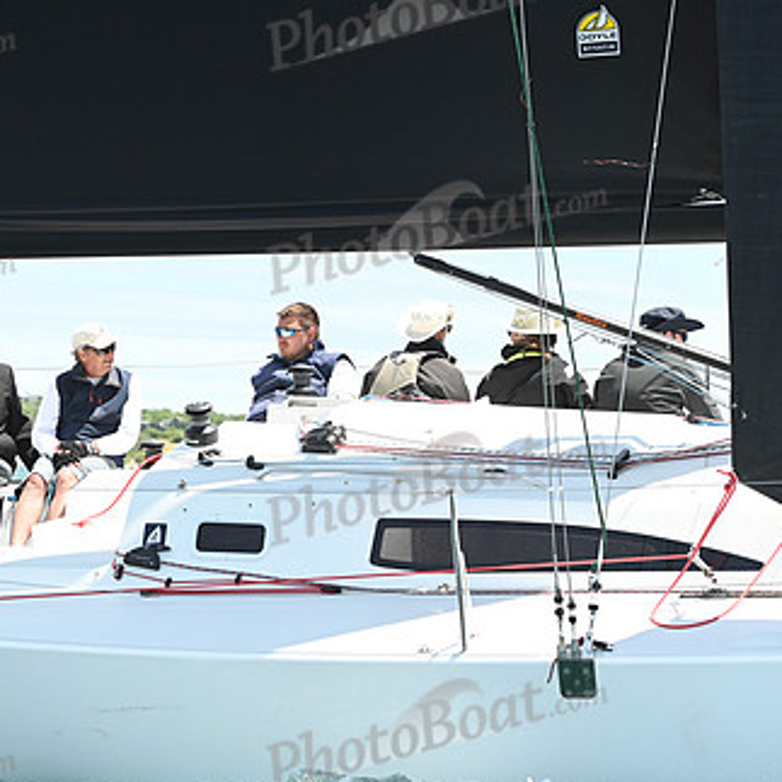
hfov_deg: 16.1
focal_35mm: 107
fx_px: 2735
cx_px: 143
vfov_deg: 16.3
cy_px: 391
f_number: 4.5
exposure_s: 1/1000
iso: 320
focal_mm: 70
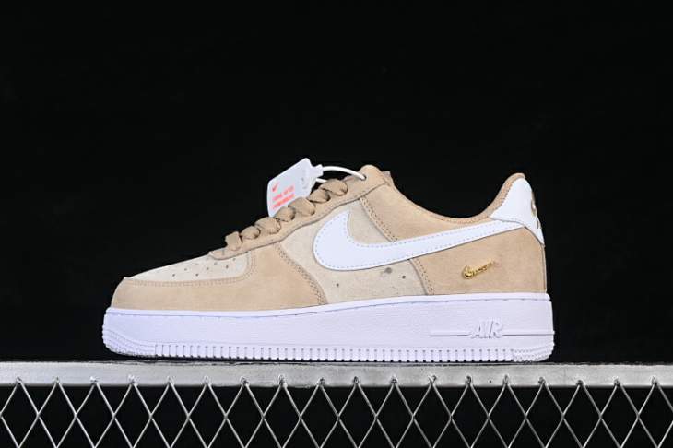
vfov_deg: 18.2
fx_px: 1401
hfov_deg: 27.0
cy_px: 224
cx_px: 336
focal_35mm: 75
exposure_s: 1/80
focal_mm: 50
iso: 160
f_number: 8
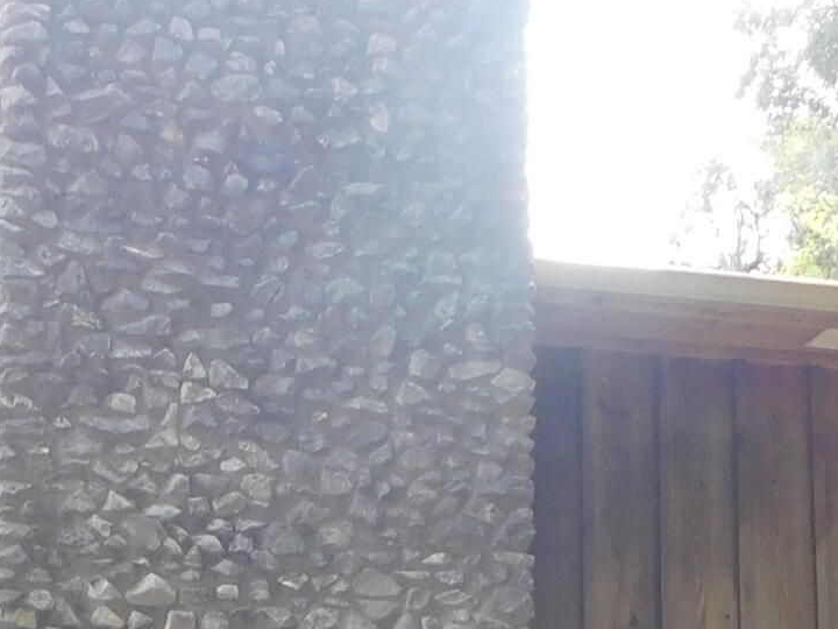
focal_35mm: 125
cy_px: 1017
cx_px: 29
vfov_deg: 11.3
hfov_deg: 15.5
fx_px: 3026
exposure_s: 1/125
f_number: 3.2
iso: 125
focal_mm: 5.3
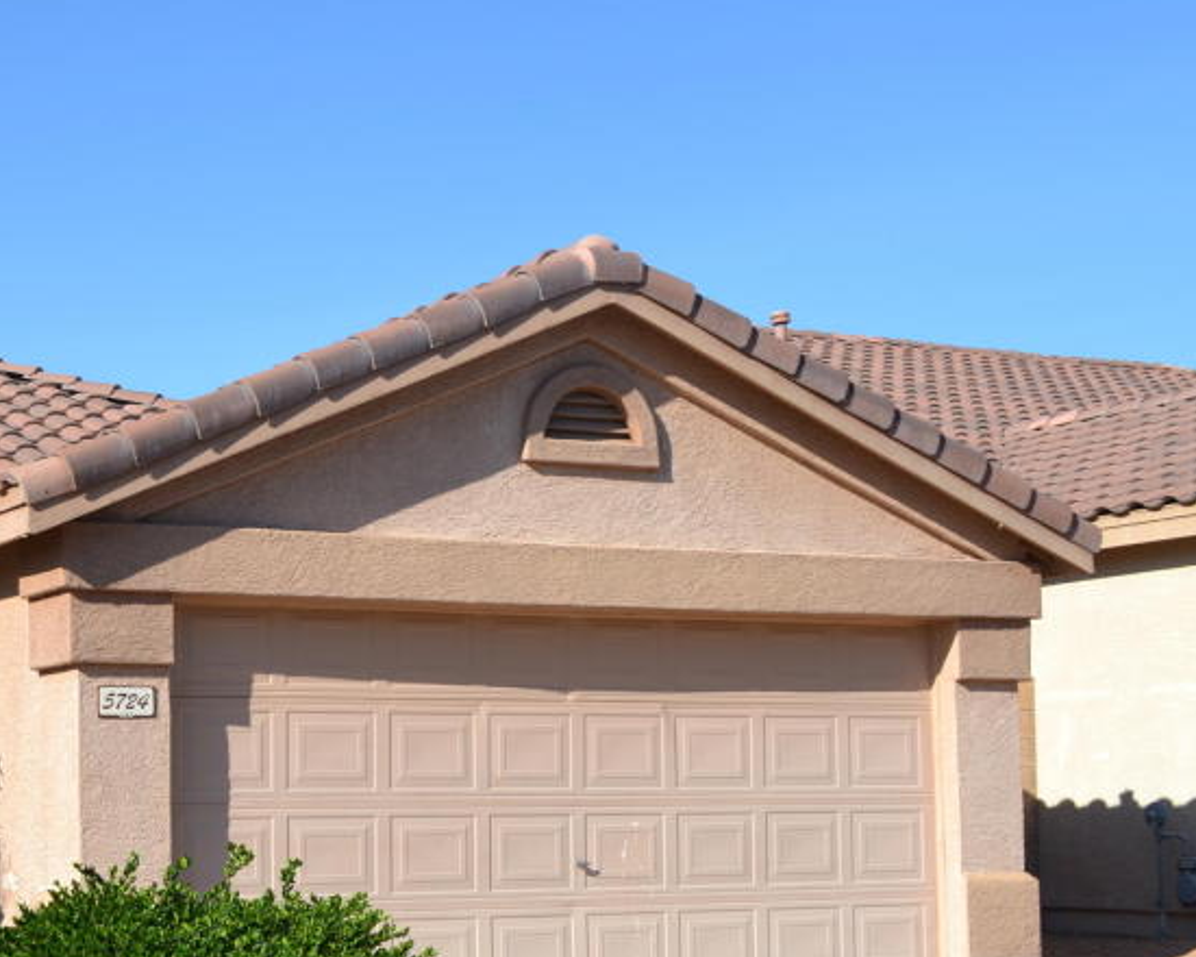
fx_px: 2088
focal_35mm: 59
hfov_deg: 30.0
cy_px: 648
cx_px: 30
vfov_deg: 25.6
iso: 100
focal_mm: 20
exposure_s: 1/250
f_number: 7.1
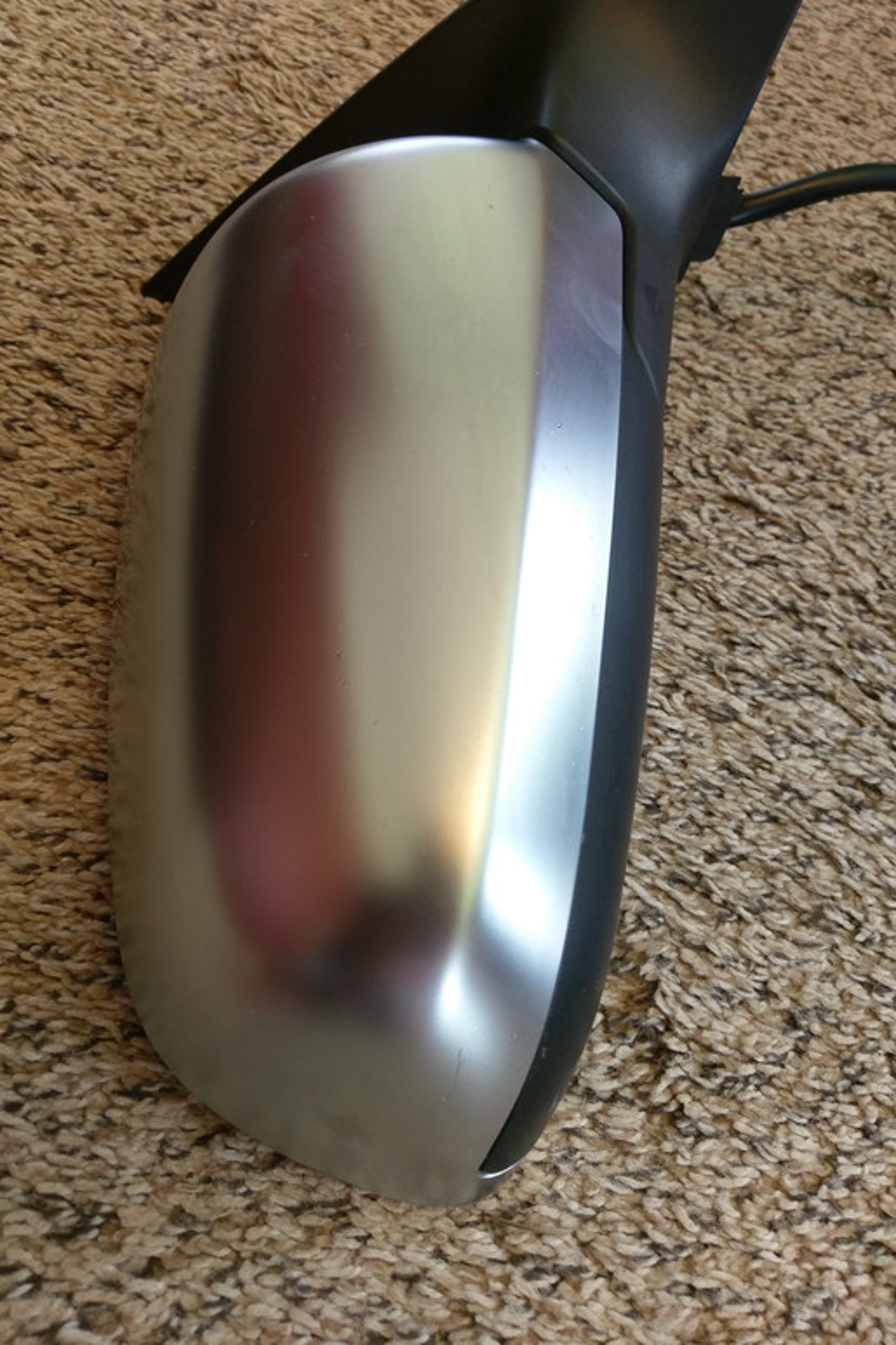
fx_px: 1046
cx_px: 411
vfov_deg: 65.5
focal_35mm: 28
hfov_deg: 46.3
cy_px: 658
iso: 160
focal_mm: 4.58
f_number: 1.8
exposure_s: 1/30
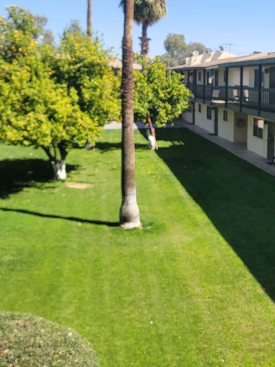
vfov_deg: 42.0
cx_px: 252
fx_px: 477
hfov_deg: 30.6
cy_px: 158
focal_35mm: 45
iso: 16
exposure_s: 1/509
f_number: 1.8
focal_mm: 6.7
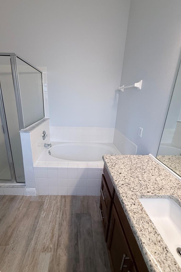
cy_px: 133
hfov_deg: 77.1
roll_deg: -3.1
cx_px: 81
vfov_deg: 100.4
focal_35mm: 15
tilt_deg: -16.4
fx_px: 113
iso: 320
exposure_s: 1/120
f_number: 2.2
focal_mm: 2.22
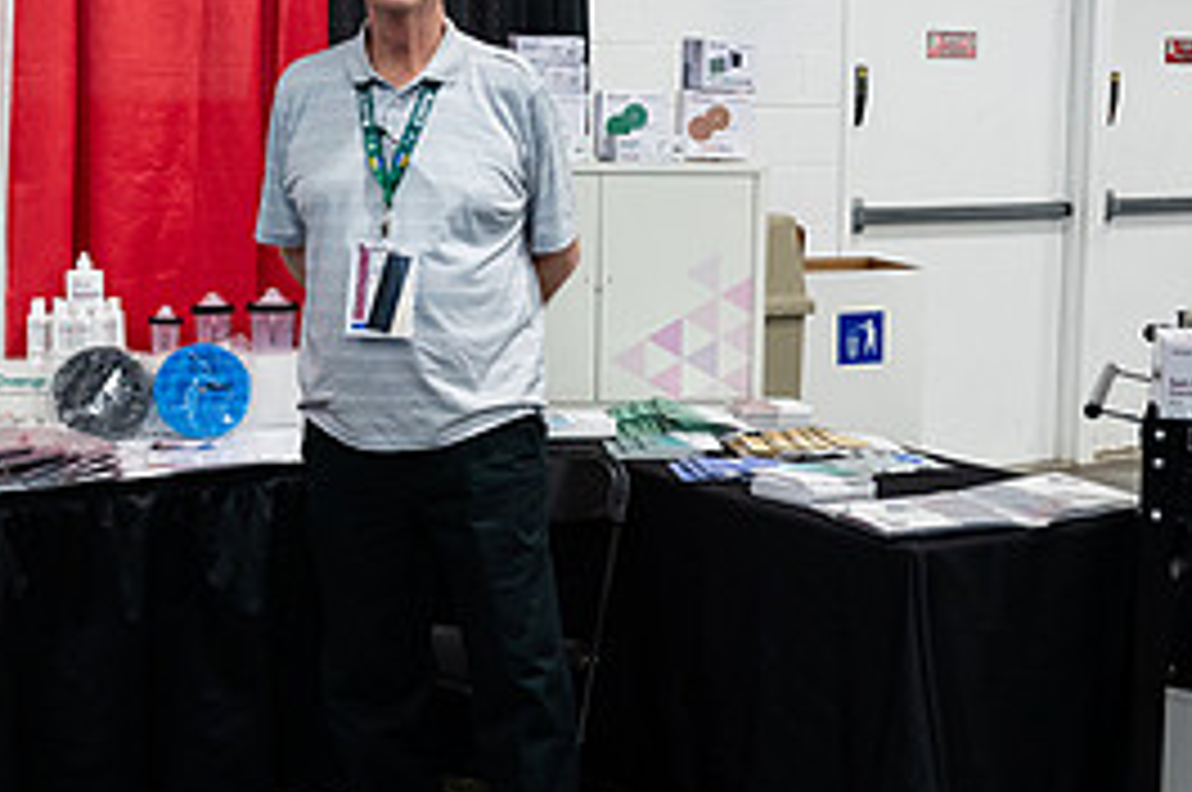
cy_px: 342
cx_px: 573
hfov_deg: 36.3
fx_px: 1819
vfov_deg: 24.5
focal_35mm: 55
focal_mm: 24
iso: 2500
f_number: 3.2
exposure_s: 1/250
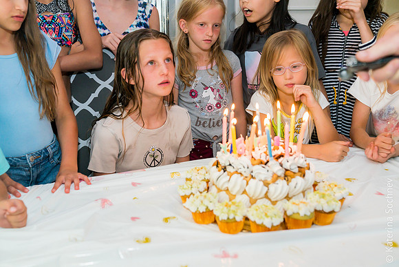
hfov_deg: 48.4
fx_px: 443
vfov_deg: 33.4
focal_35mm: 40
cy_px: 134
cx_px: 200
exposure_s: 1/250
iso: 4000
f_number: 4.5
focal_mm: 40
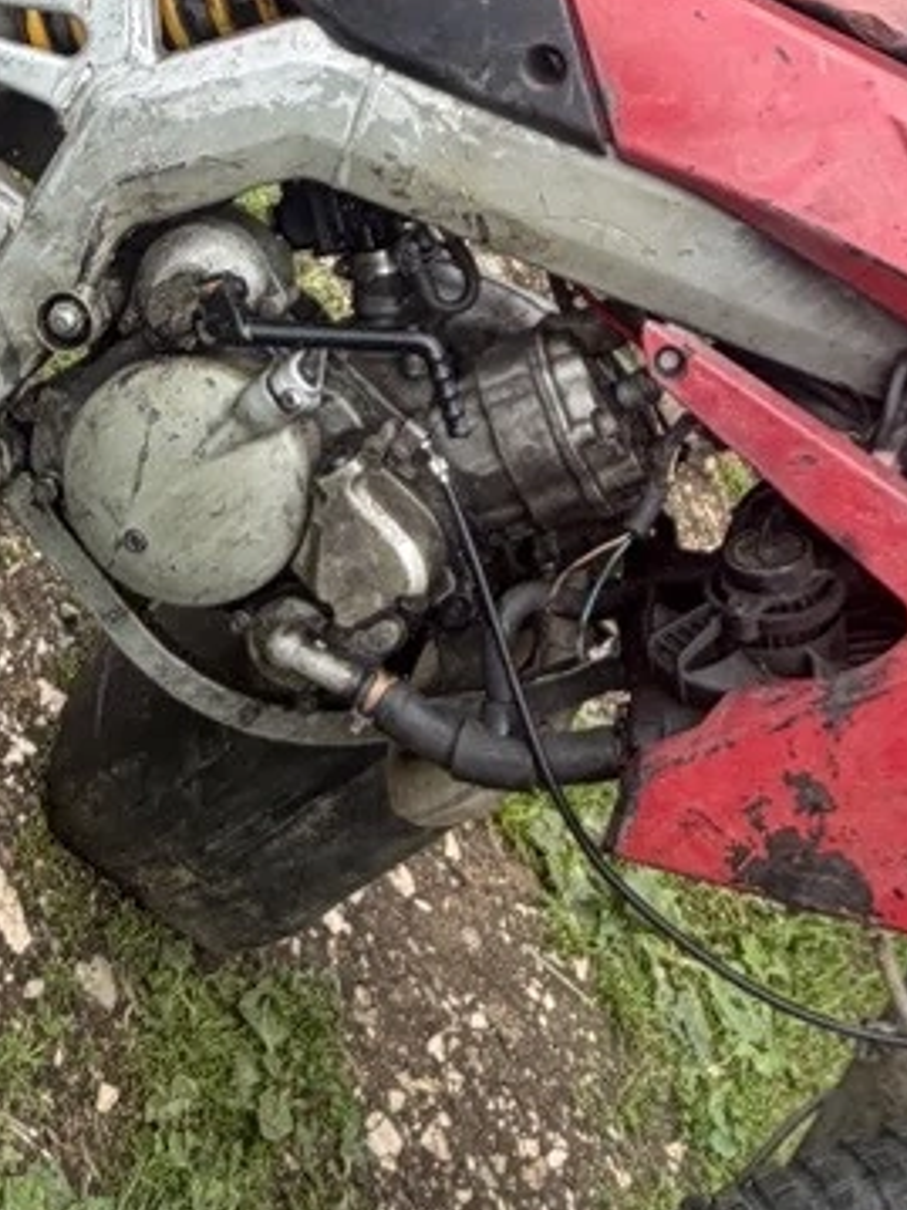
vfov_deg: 35.0
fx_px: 1818
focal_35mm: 52
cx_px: 489
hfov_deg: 28.0
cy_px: 155
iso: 50
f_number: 2.2
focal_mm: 2.22
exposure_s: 1/328
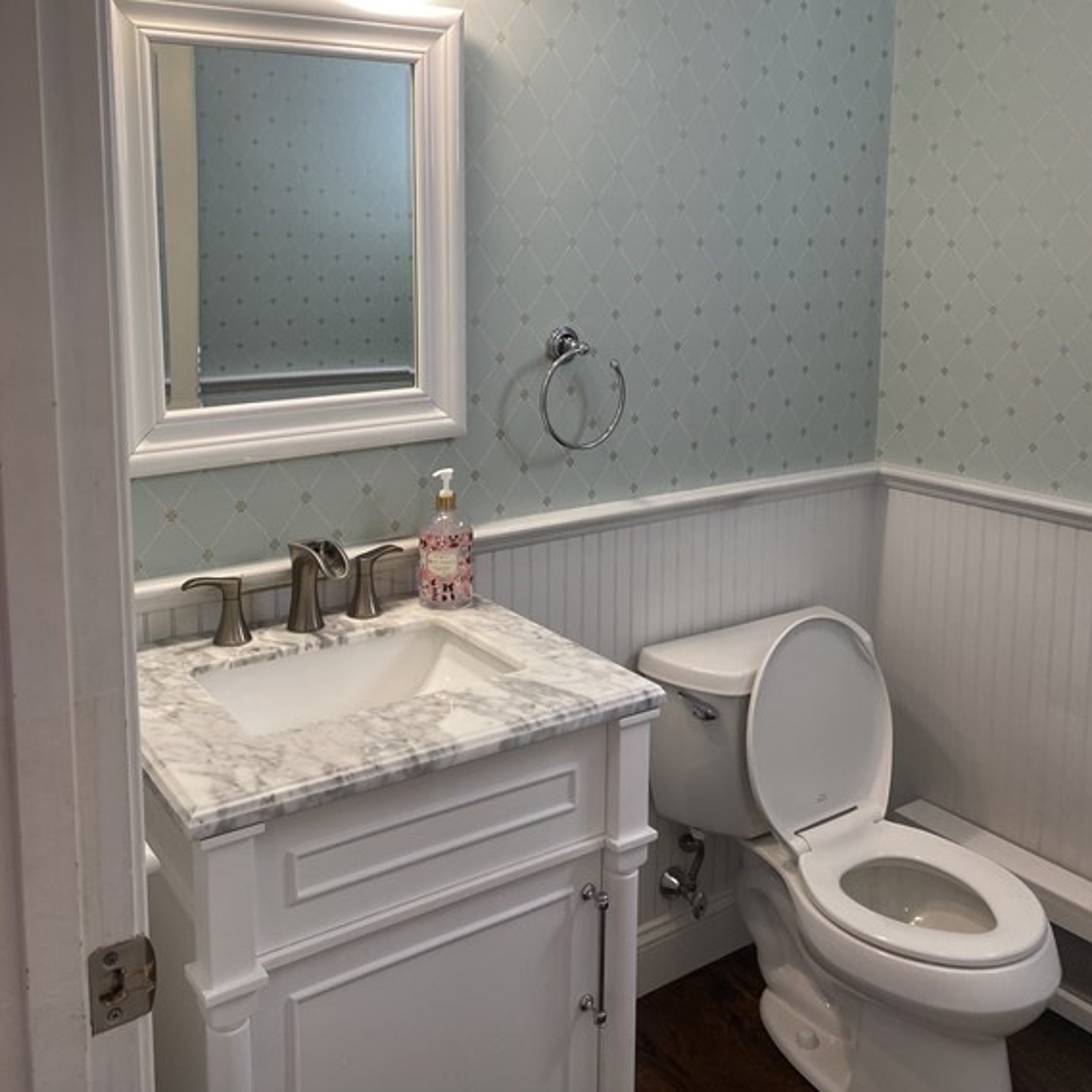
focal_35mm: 31
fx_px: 1106
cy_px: 378
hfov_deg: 52.5
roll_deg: -0.8
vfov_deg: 51.7
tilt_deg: -5.5
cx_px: 551
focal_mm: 4.25
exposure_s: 1/120
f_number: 1.8
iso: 100
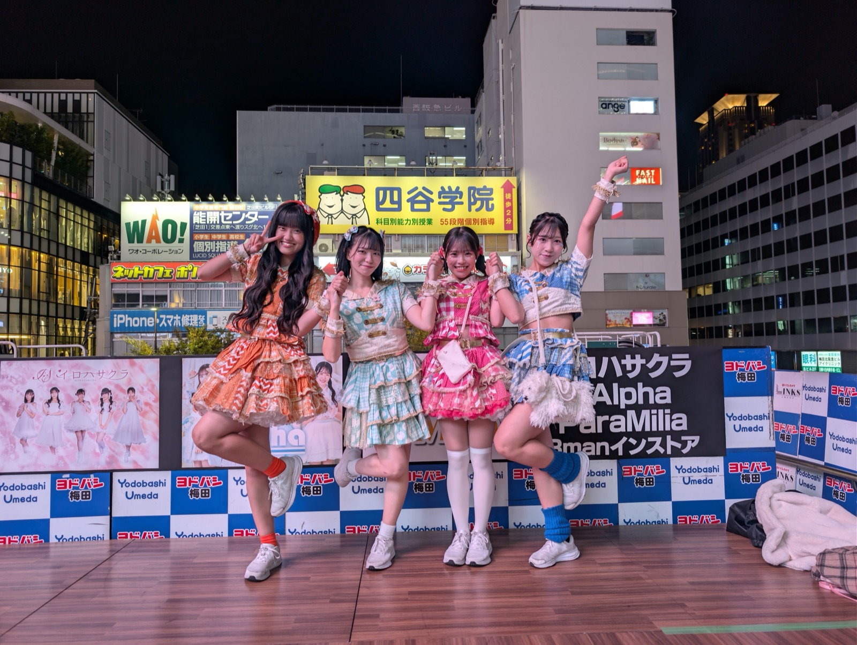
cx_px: 428
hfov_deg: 71.5
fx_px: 595
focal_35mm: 24
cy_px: 322
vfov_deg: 56.9
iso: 58
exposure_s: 1/30
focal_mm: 6.9
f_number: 1.68
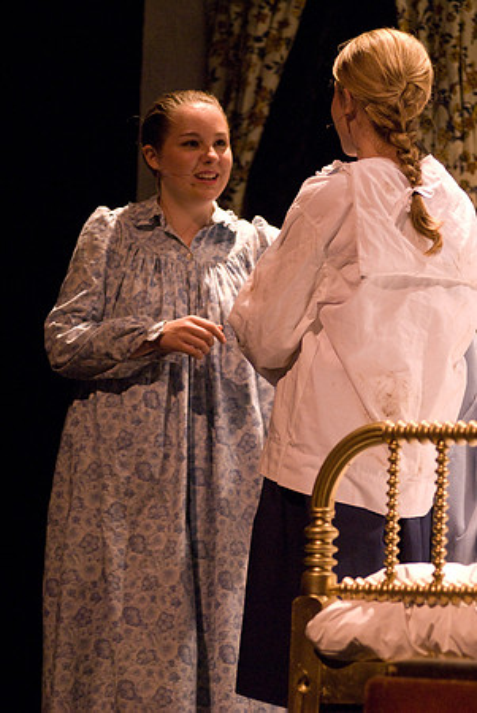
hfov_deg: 6.8
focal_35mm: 202
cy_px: 356
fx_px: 4015
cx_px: 238
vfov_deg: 10.1
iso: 1600
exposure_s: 1/100
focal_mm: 135
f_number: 2.8
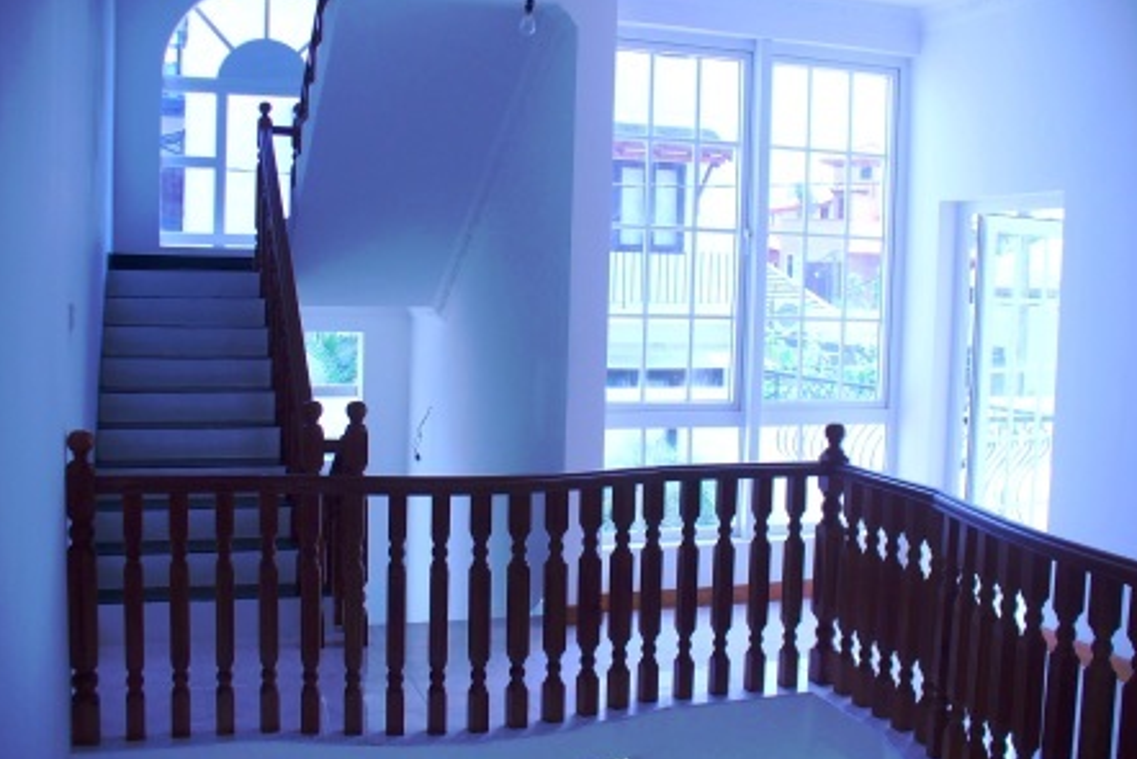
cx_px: 571
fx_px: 1232
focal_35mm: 39
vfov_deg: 34.2
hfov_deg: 49.5
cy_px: 378
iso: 64
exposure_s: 1/160
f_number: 2.8
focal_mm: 6.1
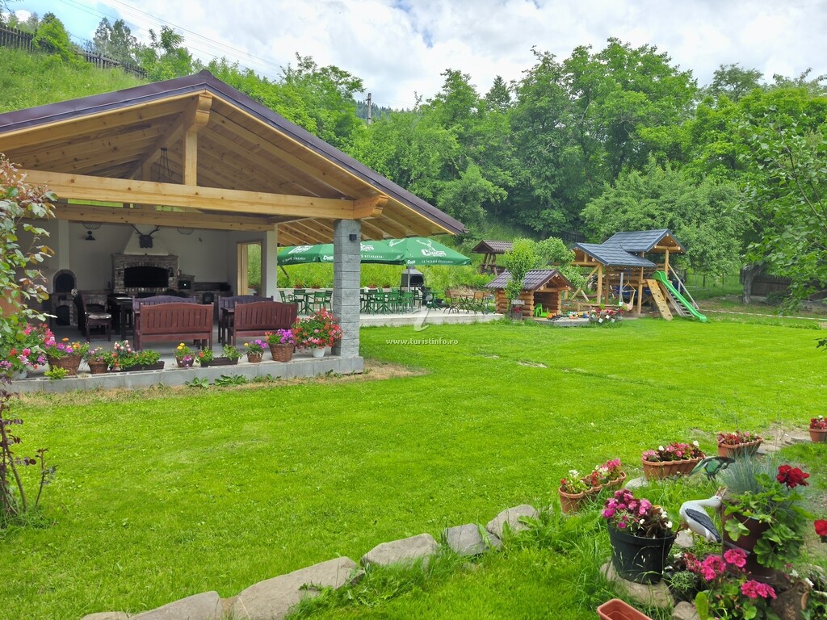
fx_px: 549
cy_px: 310
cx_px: 414
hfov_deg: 73.9
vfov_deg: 58.9
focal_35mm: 23
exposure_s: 1/99.9
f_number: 1.65
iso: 200
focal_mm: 6.18
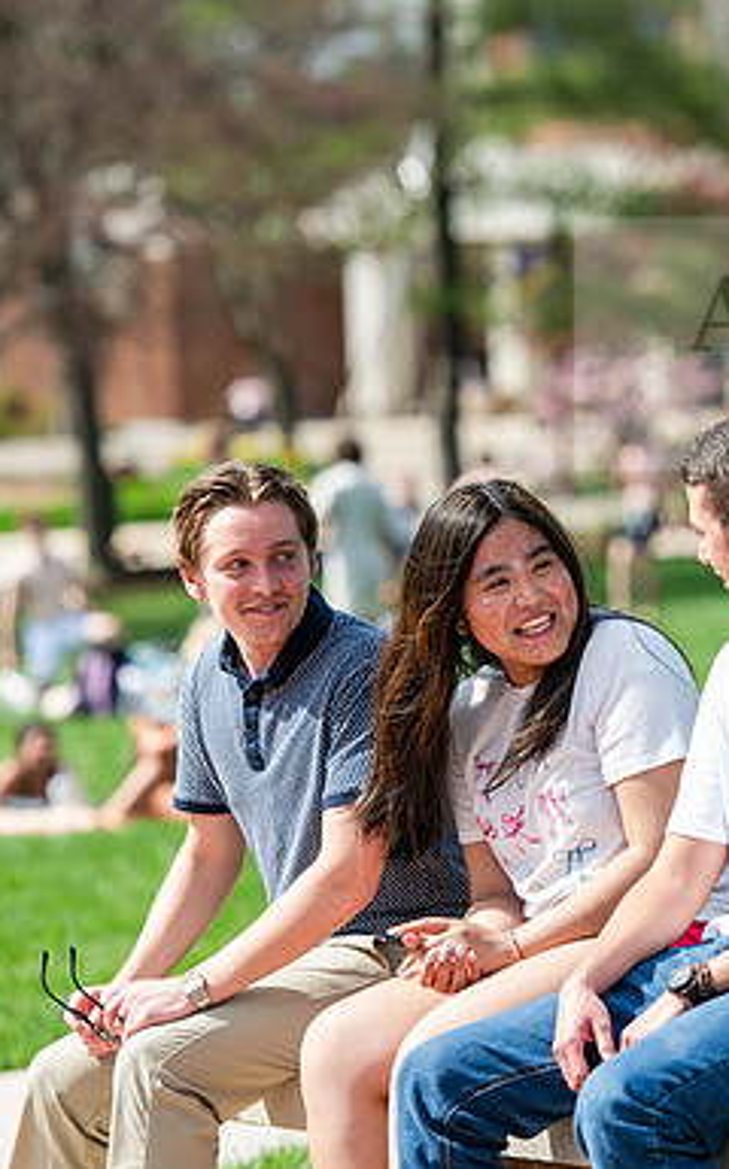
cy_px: 584
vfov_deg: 8.5
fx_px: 7835
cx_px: 483
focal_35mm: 246
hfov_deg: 5.3
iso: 125
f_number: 4
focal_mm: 160
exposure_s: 1/500
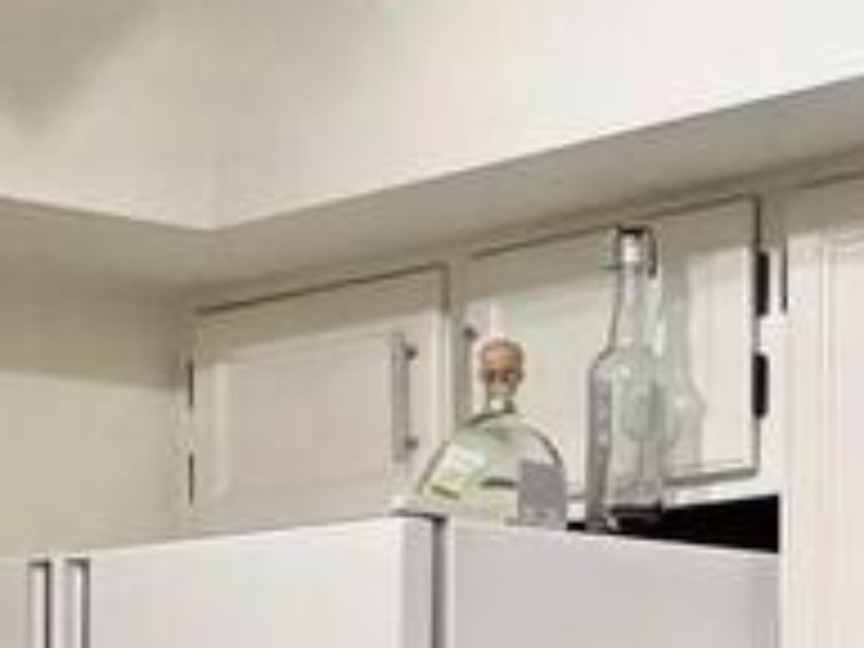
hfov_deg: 14.2
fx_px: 3469
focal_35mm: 139
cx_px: 346
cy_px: 1161
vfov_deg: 10.1
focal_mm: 4.2
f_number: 1.6
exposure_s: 1/59
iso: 160
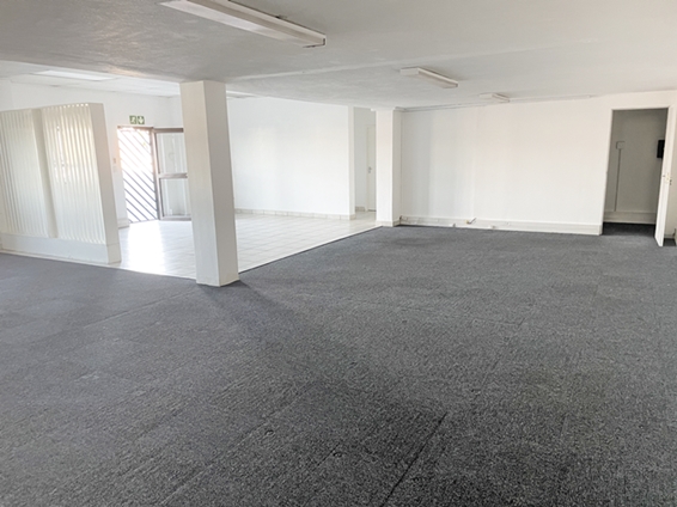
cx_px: 338
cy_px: 254
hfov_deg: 67.3
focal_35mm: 26
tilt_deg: -11.6
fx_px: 508
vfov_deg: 53.0
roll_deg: +1.1
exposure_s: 1/60
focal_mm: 4.2
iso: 200
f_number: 1.6
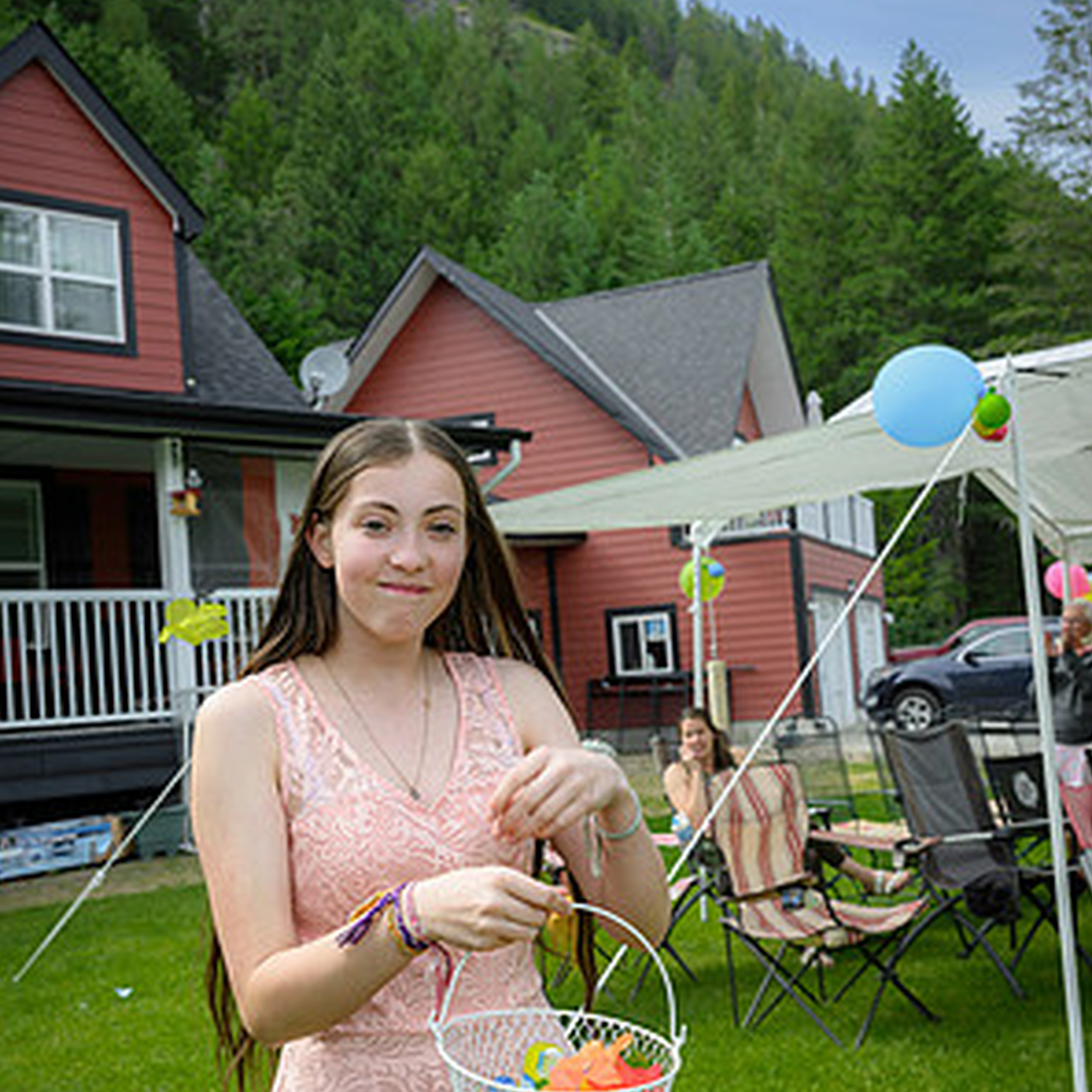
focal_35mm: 40
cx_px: 546
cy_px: 631
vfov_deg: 41.7
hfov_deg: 41.9
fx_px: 1428
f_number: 7.1
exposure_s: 1/320
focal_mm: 31
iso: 220
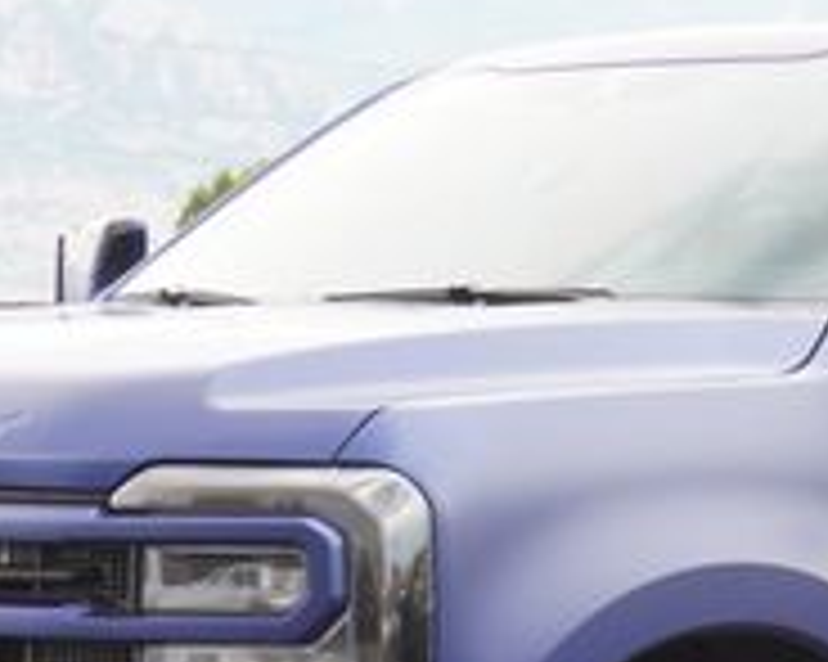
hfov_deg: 11.5
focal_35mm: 167
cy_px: 833
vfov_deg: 9.1
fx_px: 4090
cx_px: 702
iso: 100
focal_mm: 34
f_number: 5.6
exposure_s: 1/60
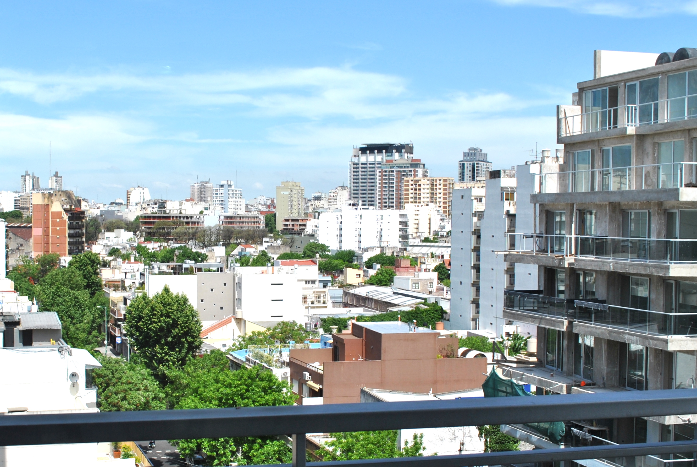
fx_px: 930
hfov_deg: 40.8
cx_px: 266
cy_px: 254
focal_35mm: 48
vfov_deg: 28.1
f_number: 8
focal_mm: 22
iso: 100
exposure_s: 1/400
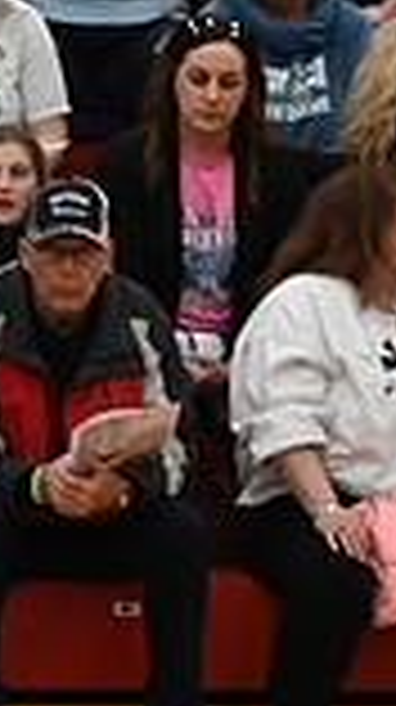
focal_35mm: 697
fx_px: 13046
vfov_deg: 3.1
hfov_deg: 1.7
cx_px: -855
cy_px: 821
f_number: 4
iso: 5000
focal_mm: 120
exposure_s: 1/400
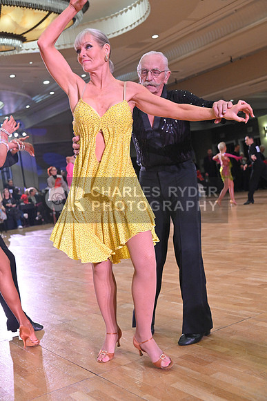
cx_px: 134
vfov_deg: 42.7
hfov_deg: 29.3
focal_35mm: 46
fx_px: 511
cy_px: 200
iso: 4000
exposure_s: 1/400
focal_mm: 46
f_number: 5
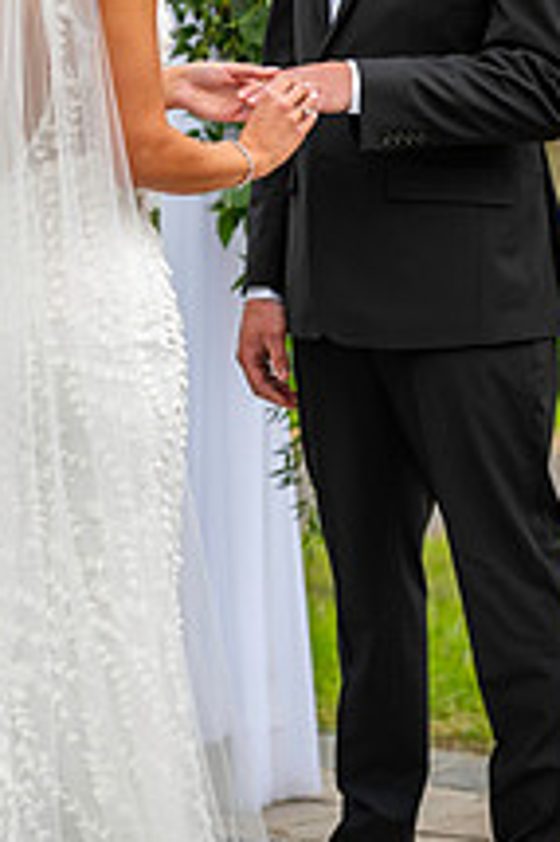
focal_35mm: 243
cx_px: 192
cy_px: 82
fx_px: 5679
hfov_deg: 5.6
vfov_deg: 8.4
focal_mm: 116
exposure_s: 1/320
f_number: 2.8
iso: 100
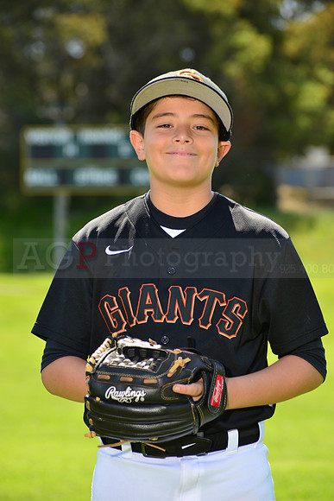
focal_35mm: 170
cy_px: 250
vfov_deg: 12.1
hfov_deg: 8.1
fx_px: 2364
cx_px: 167
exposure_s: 1/250
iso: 200
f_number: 8
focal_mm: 170
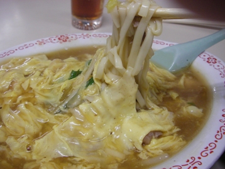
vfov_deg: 37.8
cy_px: 84
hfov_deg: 48.9
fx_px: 247
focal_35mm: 38
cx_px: 112
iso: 100
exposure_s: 1/15
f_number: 3.3
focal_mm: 6.3
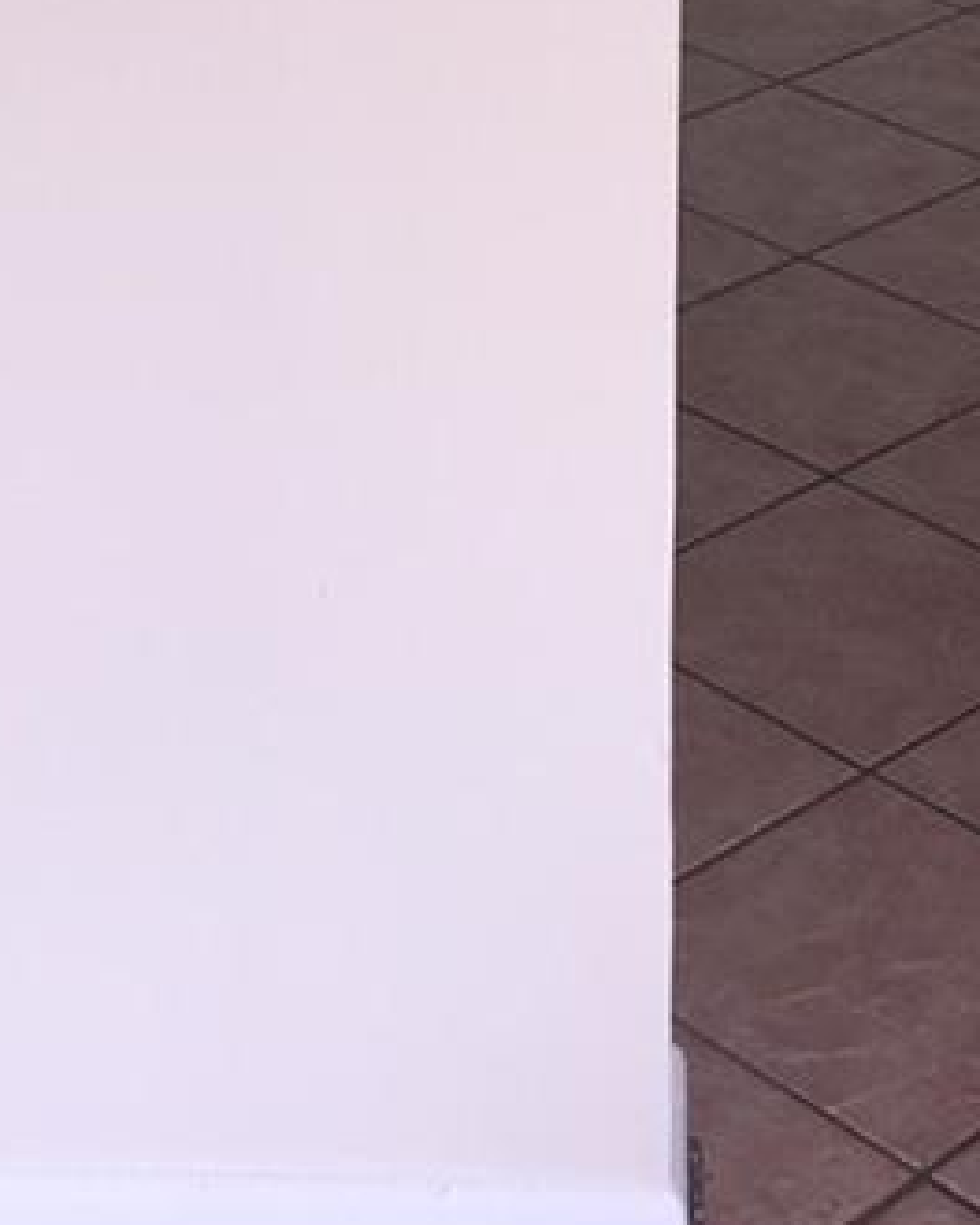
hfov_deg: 14.9
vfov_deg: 16.5
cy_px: -768
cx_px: 523
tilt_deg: -7.0
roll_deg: +0.3
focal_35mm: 103
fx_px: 3734
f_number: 2.2
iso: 32
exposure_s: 1/33
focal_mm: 4.15
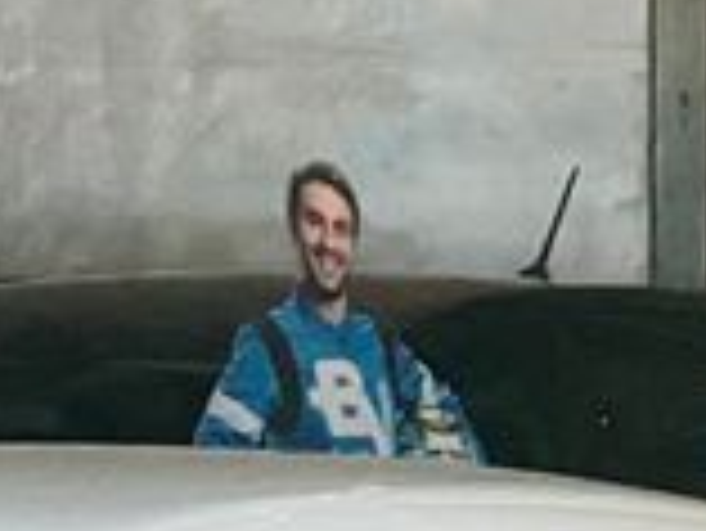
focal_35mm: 398
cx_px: -508
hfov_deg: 4.9
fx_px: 8123
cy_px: 828
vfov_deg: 3.7
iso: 40
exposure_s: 1/121
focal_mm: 9
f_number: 2.8
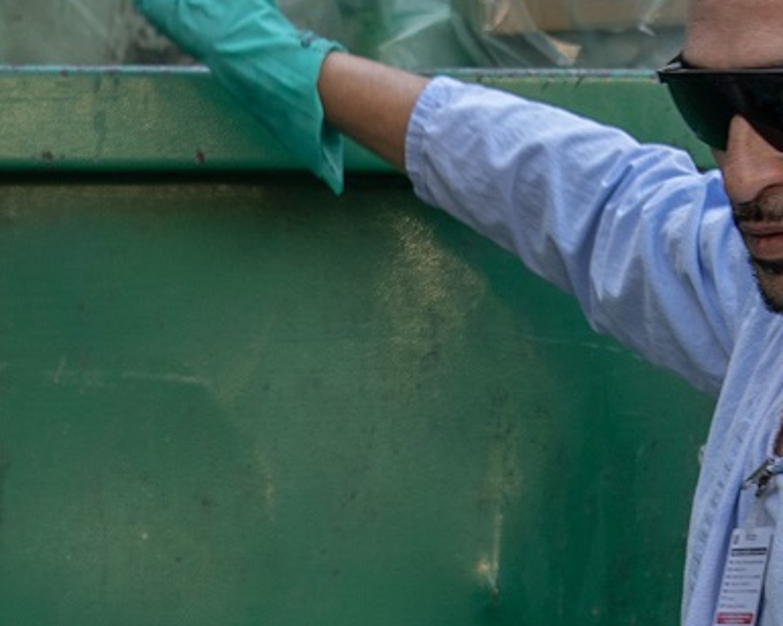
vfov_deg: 9.8
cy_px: 743
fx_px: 3615
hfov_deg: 12.4
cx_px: 454
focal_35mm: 156
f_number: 3.2
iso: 320
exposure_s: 1/200
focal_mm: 32
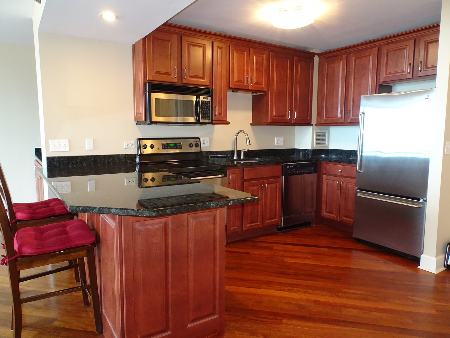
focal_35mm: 24
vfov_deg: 56.8
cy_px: 169
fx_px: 312
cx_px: 225
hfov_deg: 71.6
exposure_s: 1/30
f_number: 3.5
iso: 500
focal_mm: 4.1
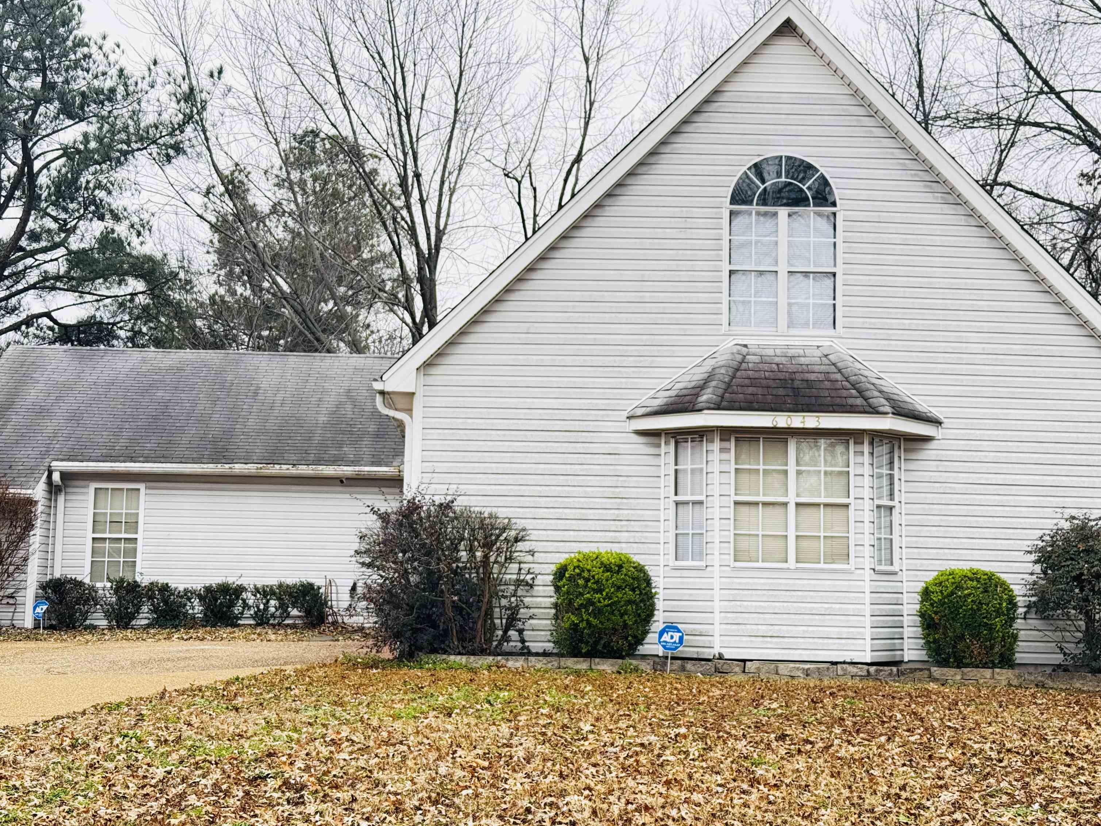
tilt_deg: +5.4
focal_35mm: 49
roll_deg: +0.4
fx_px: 1559
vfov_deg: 29.7
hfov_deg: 38.9
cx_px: 550
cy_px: 409
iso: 64
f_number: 1.78
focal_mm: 6.76
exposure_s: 1/184
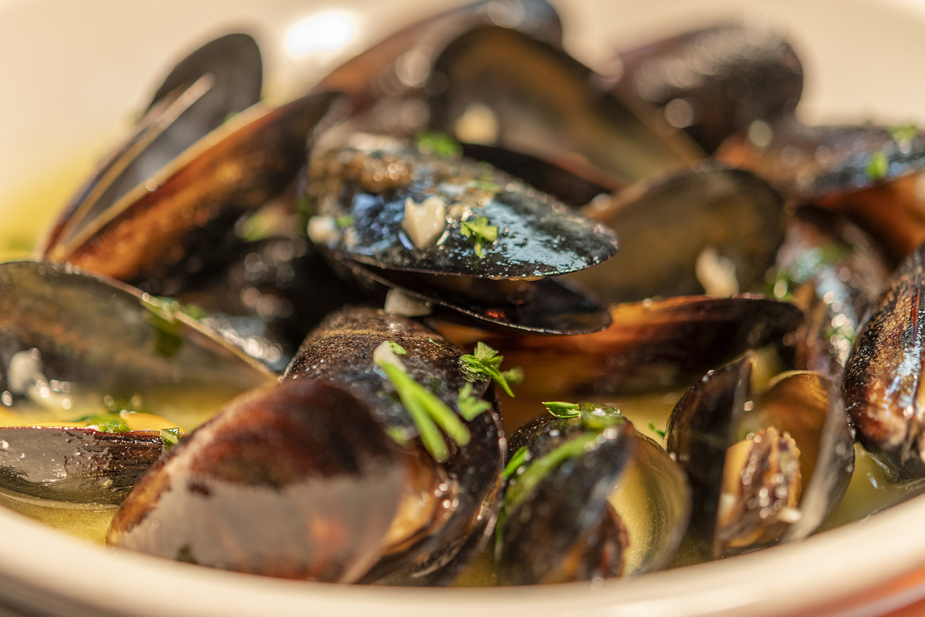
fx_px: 1645
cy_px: 301
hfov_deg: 31.4
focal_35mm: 64
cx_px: 460
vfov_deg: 21.3
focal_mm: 60
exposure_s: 1/60
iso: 80
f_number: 3
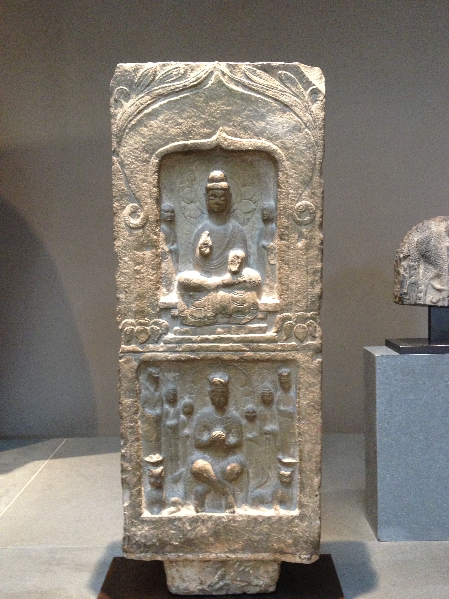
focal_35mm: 35
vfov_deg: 52.6
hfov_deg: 40.7
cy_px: 300
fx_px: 605
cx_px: 224
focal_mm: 4.28
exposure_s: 1/20
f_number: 2.4
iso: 320
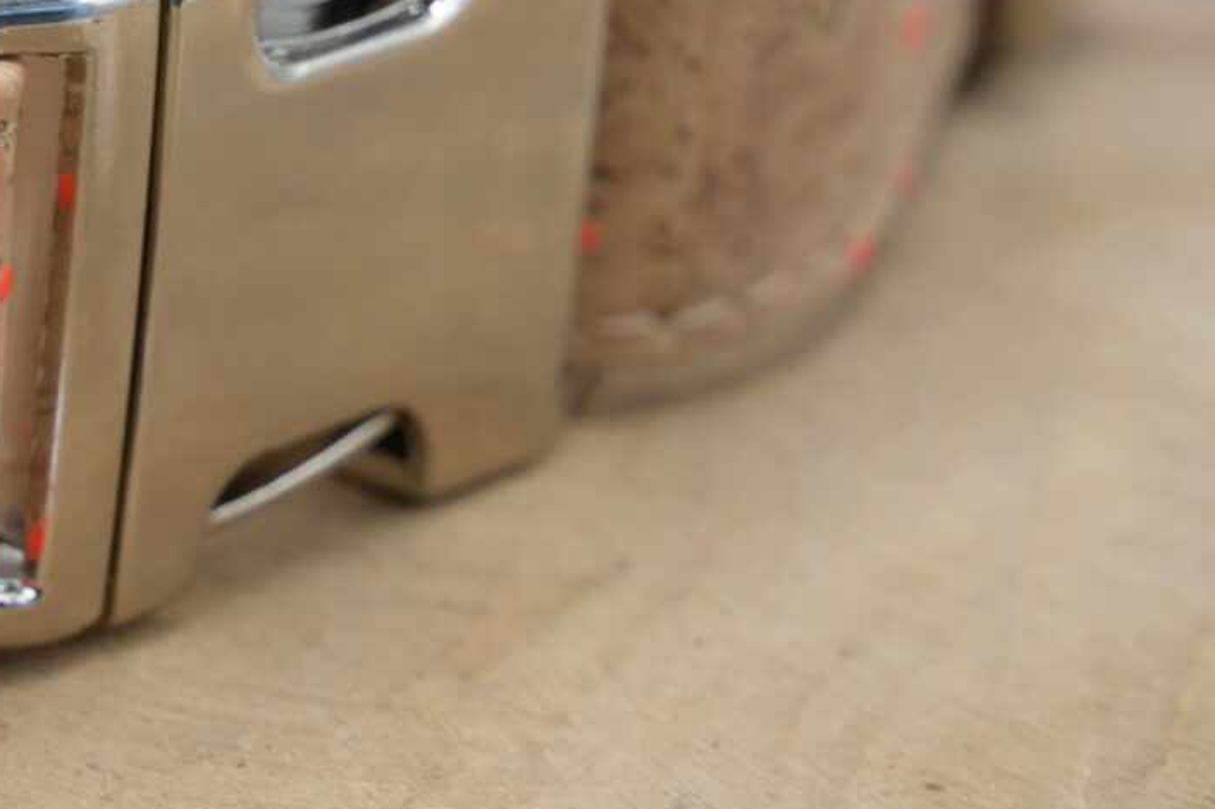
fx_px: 7826
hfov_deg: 8.8
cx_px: -327
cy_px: 15
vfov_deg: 5.9
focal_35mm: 232
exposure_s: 1/50
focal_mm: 64
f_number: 6.3
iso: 100
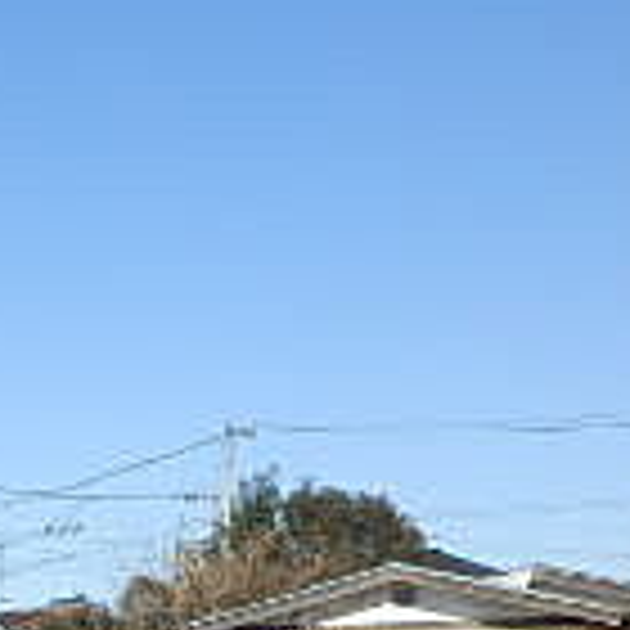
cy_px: 1022
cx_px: -392
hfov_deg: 16.0
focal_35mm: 97
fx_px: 1997
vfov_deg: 16.0
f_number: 7.9
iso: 80
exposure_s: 1/160
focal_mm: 4.2
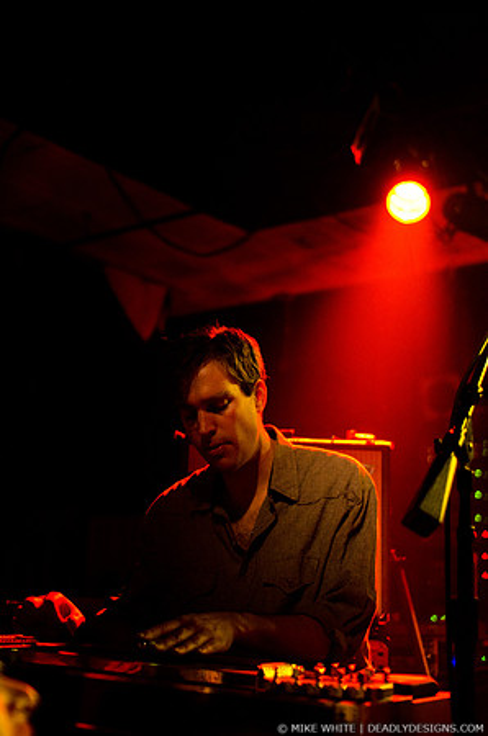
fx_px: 919
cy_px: 368
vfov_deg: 43.7
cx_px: 244
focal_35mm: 45
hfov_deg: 29.7
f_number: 1.8
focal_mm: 30
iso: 1600
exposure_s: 1/160
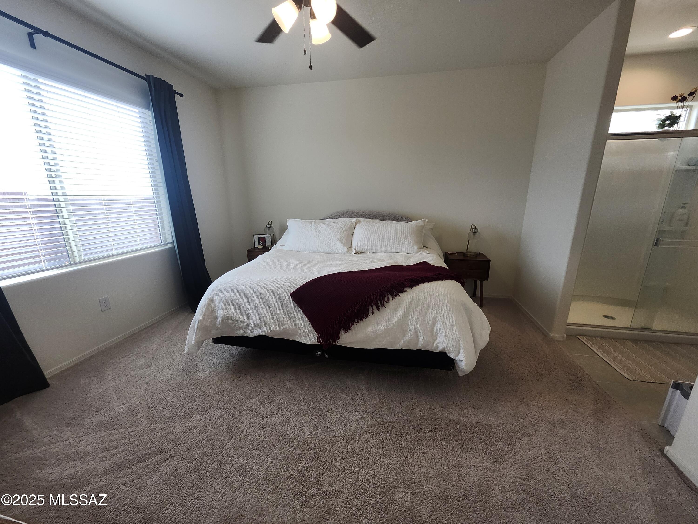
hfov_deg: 106.2
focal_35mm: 13
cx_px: 349
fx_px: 262
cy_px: 262
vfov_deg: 89.9
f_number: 2.2
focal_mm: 1.74
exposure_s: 1/120
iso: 80
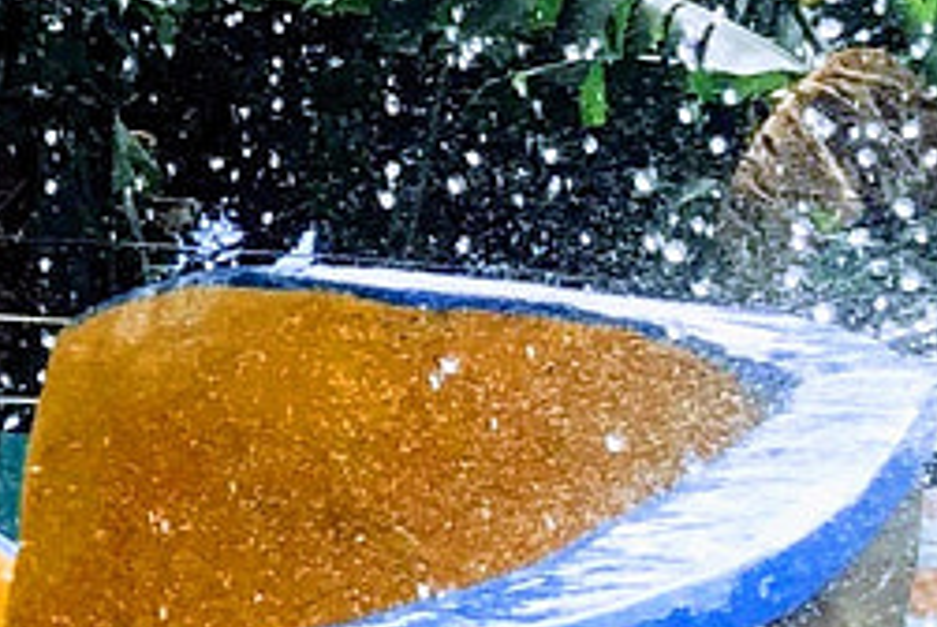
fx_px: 5003
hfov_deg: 8.7
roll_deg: -3.0
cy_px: 806
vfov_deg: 7.1
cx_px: -1923
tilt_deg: +3.7
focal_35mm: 192
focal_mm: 4.15
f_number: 2.2
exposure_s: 1/879
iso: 32
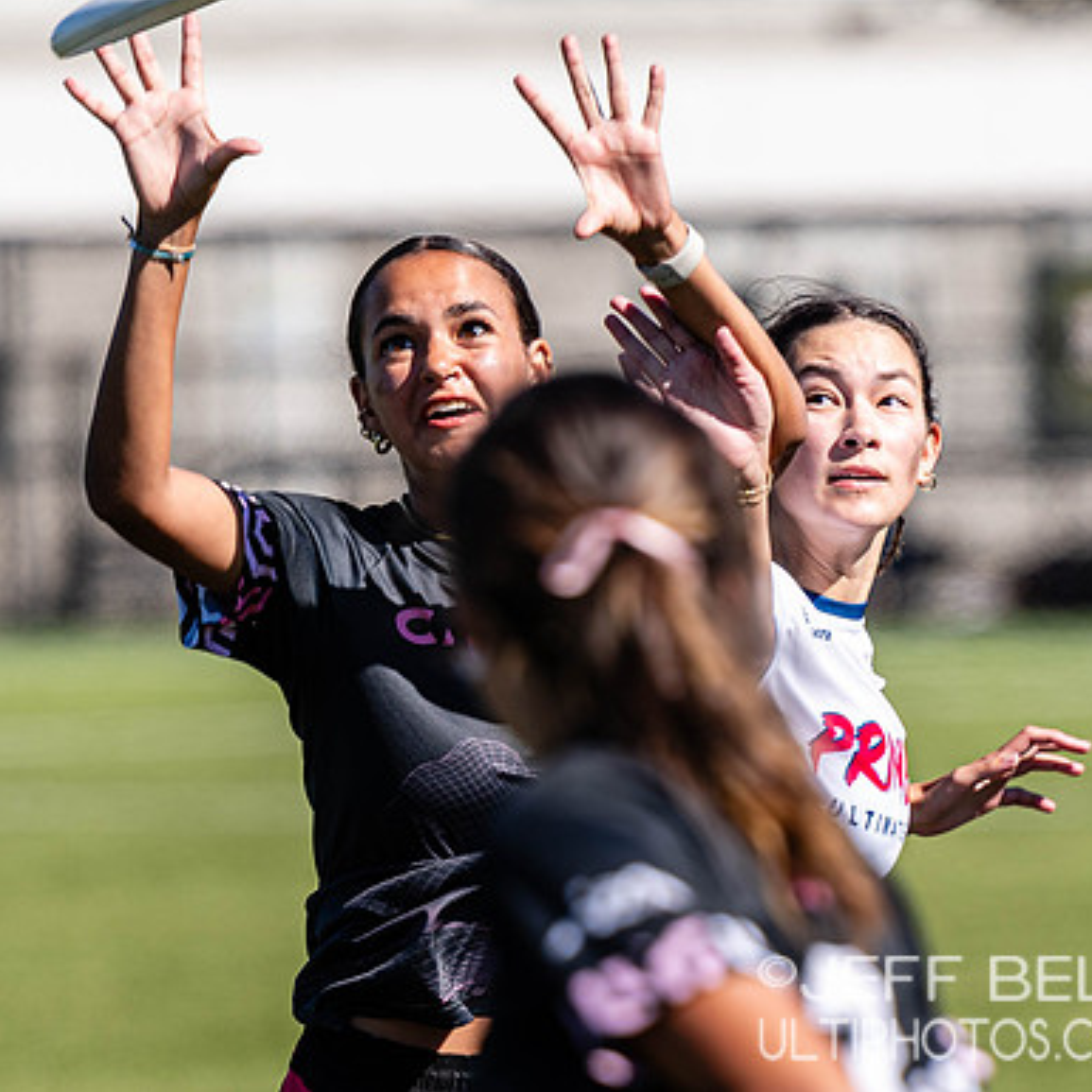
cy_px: 862
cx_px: 570
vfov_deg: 2.9
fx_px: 21628
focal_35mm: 606
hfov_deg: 2.9
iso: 100
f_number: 3.2
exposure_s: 1/1250
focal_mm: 200
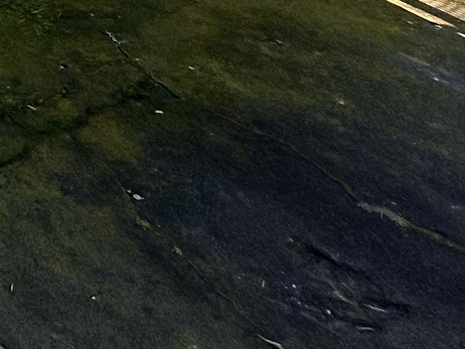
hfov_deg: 19.1
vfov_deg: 14.0
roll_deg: +2.5
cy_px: -492
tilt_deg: +0.7
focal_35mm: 73
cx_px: -407
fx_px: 981
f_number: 2.2
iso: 40
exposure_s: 1/1289
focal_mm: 2.22
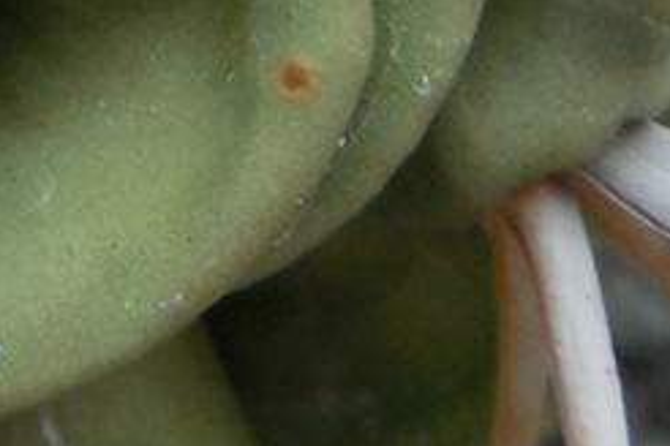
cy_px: -767
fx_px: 3908
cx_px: -398
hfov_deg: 9.5
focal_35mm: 210
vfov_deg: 6.1
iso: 125
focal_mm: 5.6
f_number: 3.6
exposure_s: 1/250
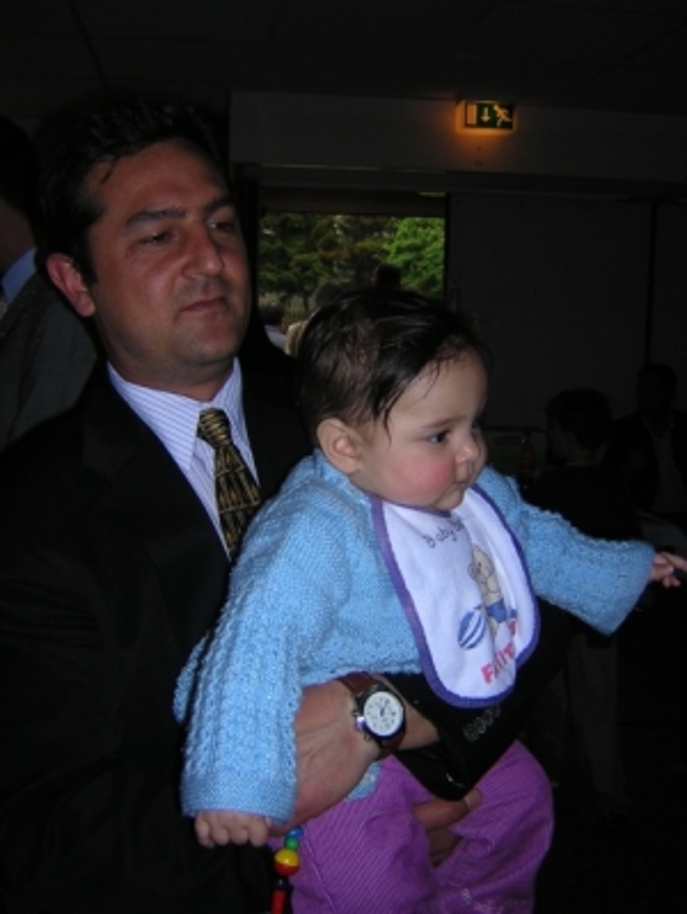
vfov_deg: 51.3
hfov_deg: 39.7
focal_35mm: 36
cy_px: 457
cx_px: 344
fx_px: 951
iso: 100
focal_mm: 4.7
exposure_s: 1/60.1
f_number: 2.6
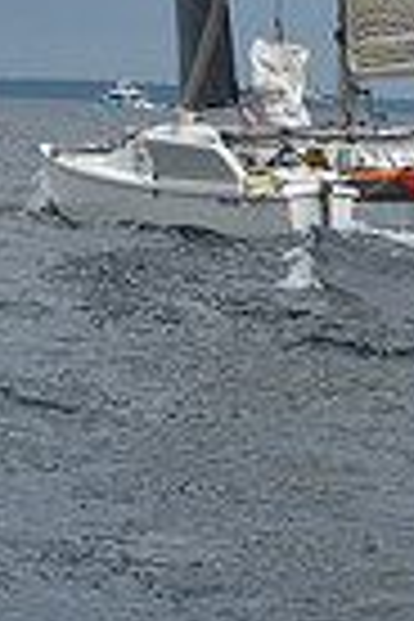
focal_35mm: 295
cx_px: 272
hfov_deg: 4.7
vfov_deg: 6.8
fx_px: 5088
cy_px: -486
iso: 250
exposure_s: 1/800
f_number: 10
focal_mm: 70
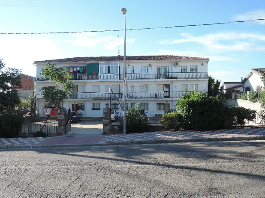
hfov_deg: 61.7
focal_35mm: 29
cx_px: 128
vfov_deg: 48.2
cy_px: 97
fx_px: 222
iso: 80
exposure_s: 1/60
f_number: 3.2
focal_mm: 6
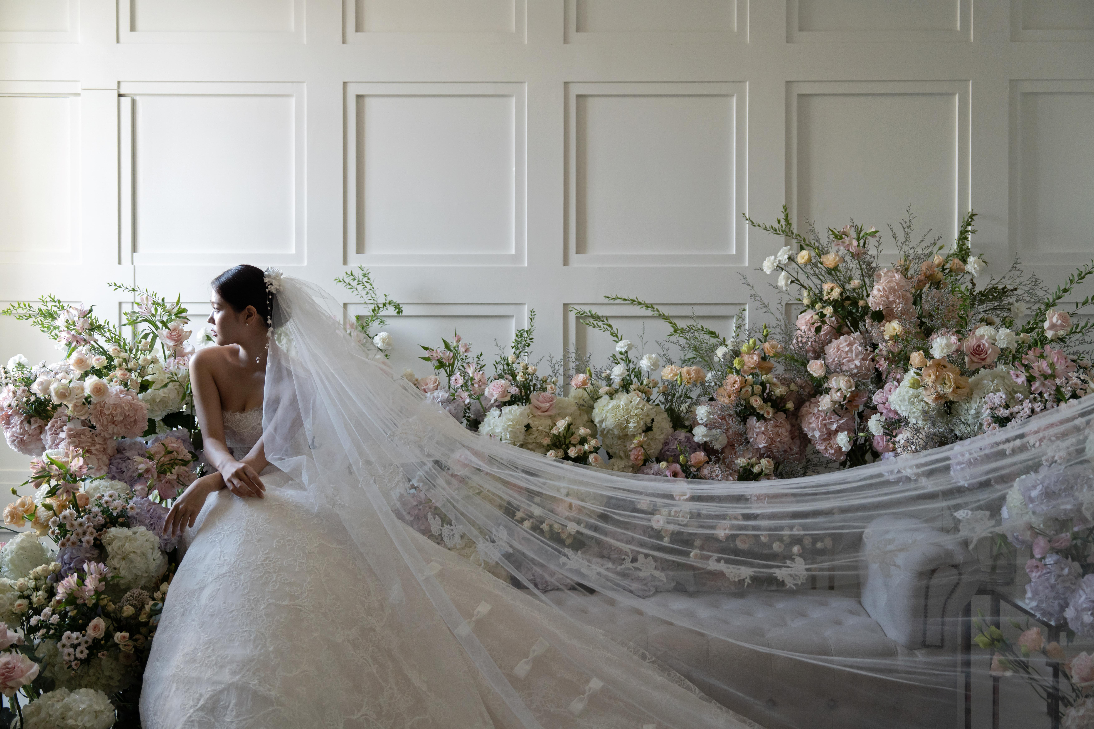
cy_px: 364
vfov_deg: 35.1
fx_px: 1155
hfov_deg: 50.7
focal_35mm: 38
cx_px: 547
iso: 1600
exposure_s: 1/125
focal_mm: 38
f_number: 2.8
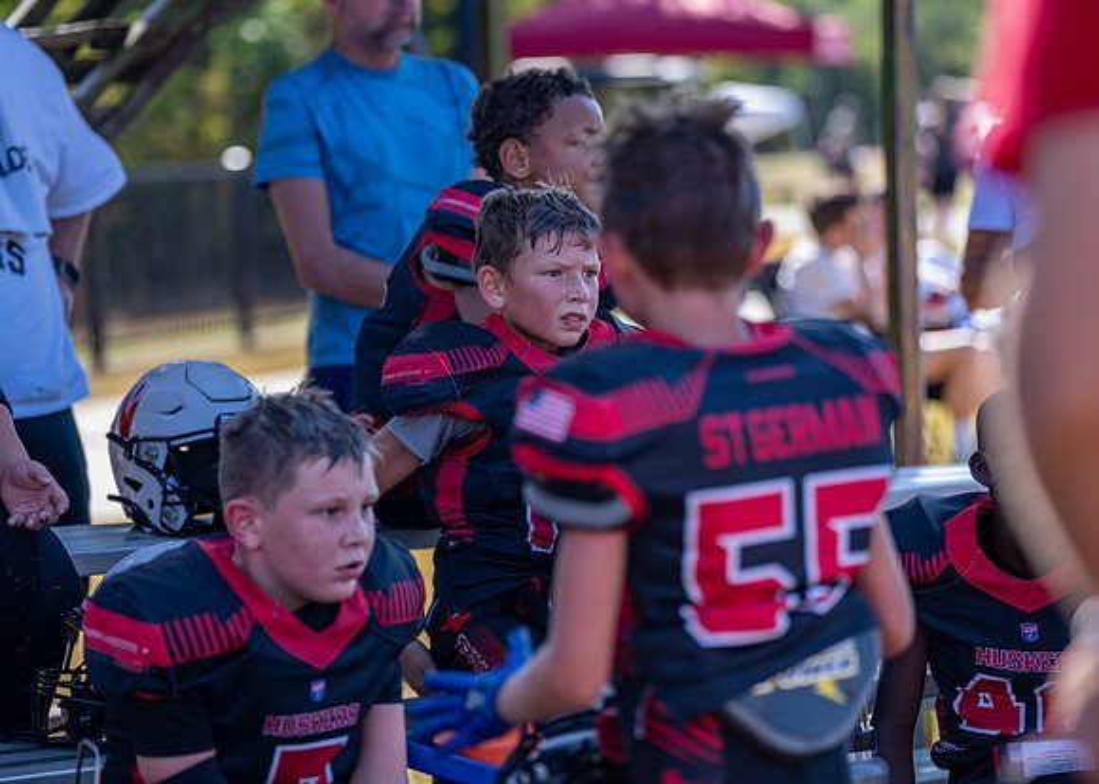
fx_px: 4112
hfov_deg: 15.2
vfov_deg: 10.9
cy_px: 393
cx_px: 519
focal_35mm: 132
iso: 160
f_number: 2.8
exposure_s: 1/800
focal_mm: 121
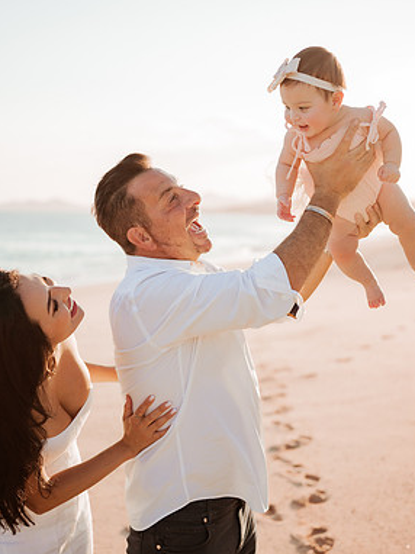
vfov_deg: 36.8
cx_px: 173
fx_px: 832
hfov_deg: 28.0
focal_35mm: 52
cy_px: 279
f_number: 1.8
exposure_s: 1/3200
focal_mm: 35
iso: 100
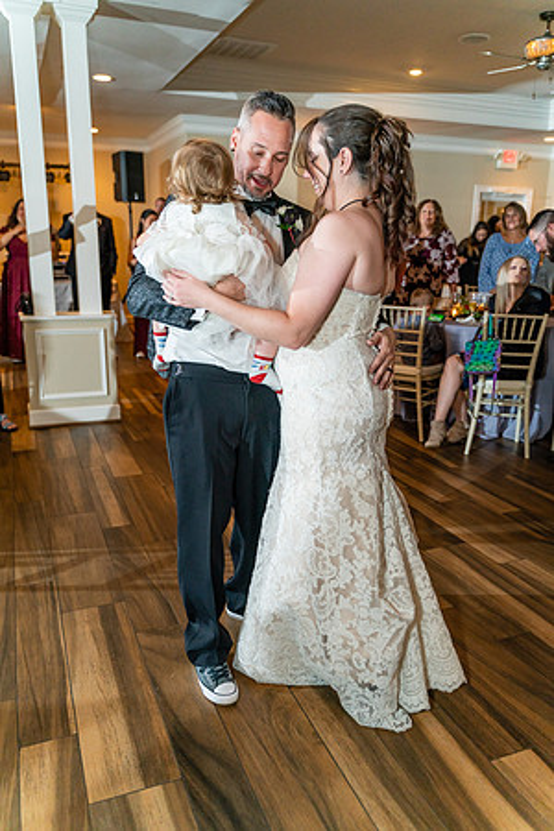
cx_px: 277
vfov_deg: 65.5
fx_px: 646
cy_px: 416
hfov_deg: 46.4
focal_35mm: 28
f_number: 2.8
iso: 1250
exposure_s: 1/160
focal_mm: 28
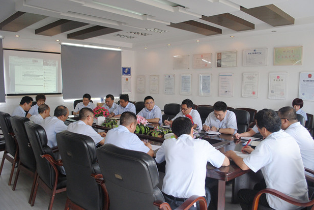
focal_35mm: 28
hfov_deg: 65.4
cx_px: 160
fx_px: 245
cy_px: 104
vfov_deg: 46.5
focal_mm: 18
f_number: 3.5
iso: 360
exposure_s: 1/125
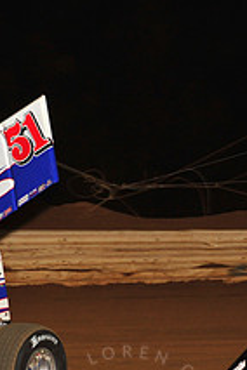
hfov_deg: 6.3
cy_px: 290
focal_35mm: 218
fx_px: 2243
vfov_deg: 9.4
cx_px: 127
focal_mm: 80
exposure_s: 1/320
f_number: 6.3
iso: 800
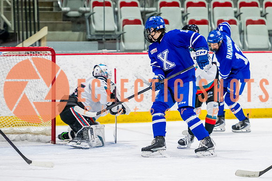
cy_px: 98
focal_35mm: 310
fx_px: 2342
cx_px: 189
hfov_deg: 6.6
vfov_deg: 4.4
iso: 1600
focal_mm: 170
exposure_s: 1/800
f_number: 3.2
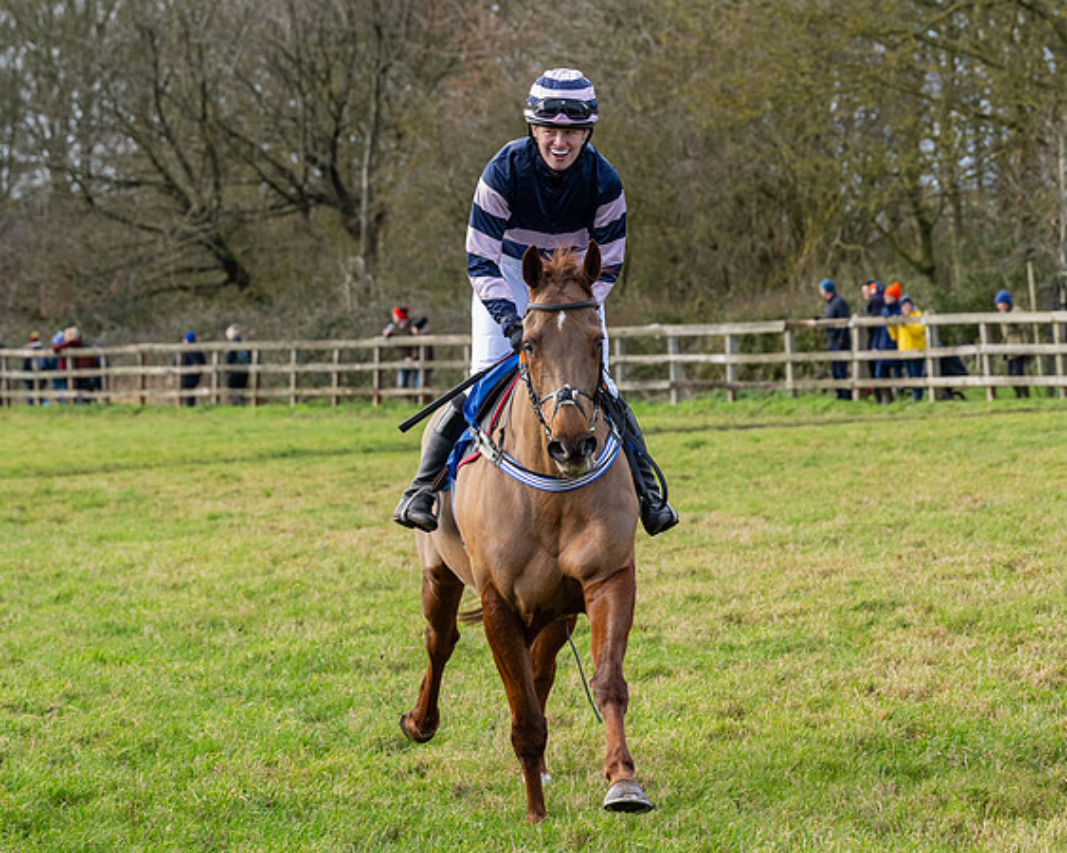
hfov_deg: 10.8
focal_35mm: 180
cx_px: 576
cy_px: 378
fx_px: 5668
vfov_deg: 8.6
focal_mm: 95
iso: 800
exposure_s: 1/800
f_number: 5
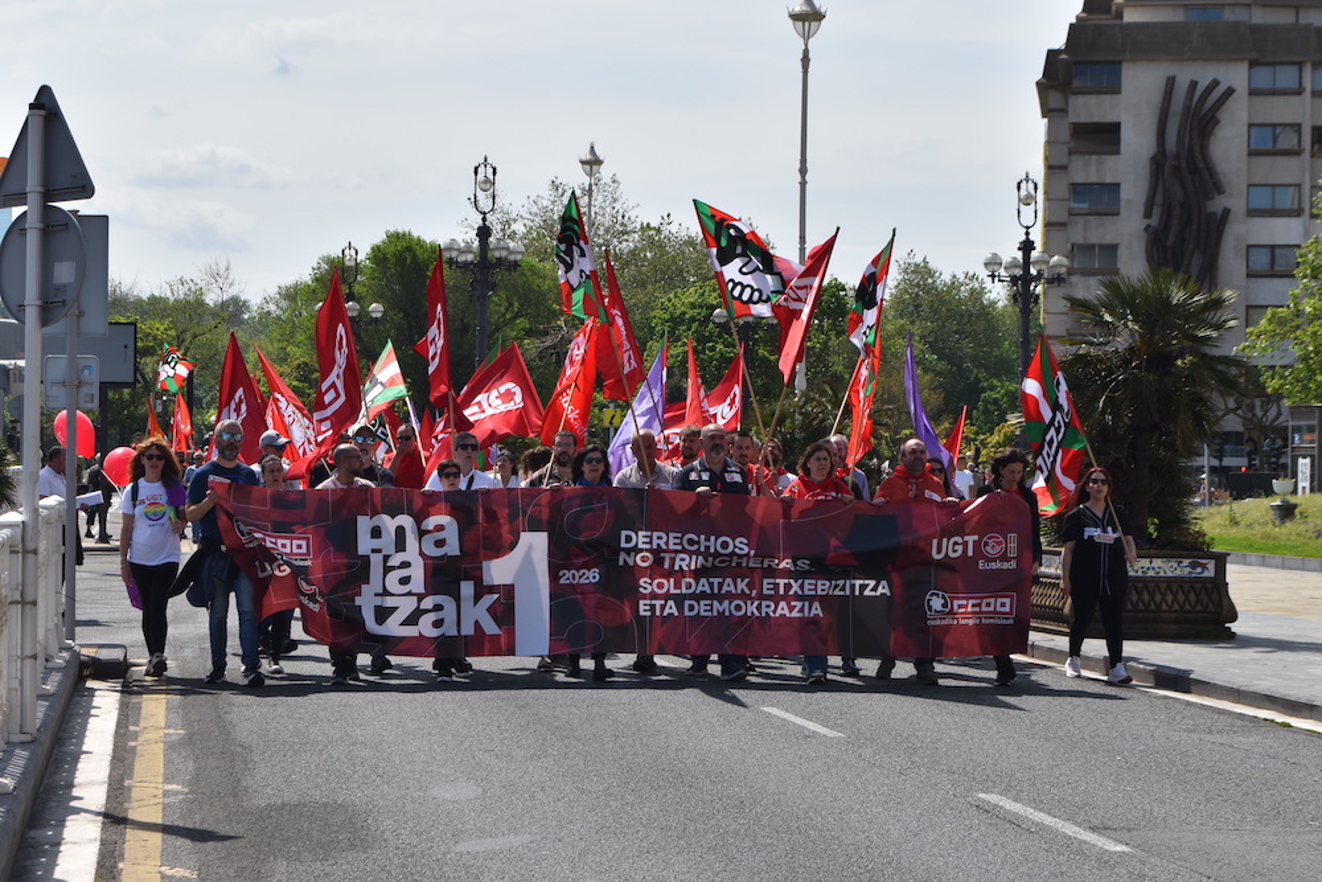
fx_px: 3030
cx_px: 661
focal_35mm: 82
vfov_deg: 16.6
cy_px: 441
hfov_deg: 24.6
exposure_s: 1/400
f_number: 10
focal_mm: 55
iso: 200
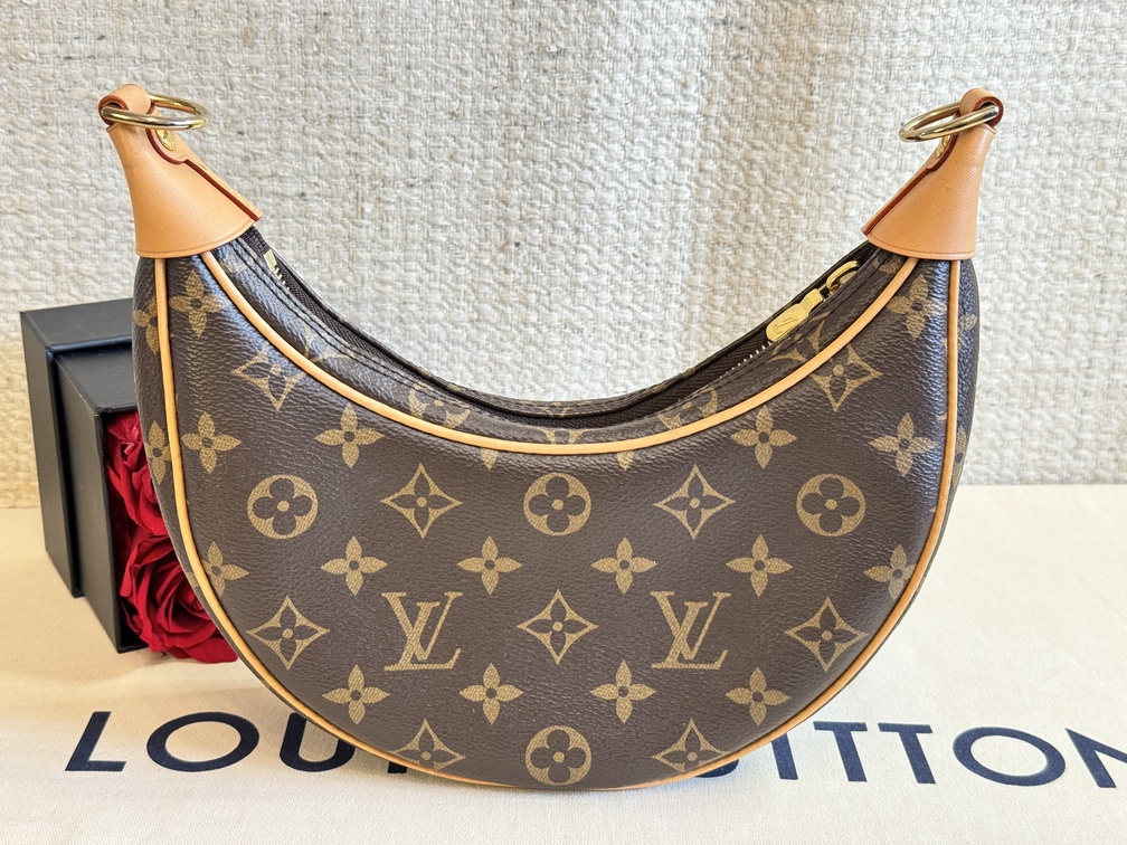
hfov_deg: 39.7
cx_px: 564
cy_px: 422
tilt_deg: -20.5
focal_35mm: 48
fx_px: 1563
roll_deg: -1.4
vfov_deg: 30.3
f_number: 1.78
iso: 250
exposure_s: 1/50
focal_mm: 6.76
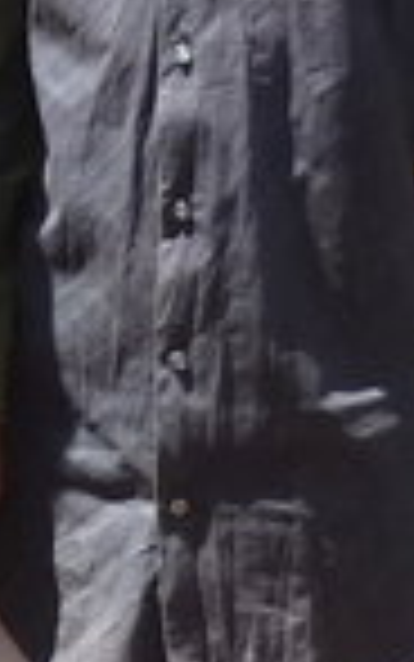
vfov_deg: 8.5
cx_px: -378
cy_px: -41
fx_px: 4401
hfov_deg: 5.3
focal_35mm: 244
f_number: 2.8
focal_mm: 5.5
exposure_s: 1/320
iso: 80
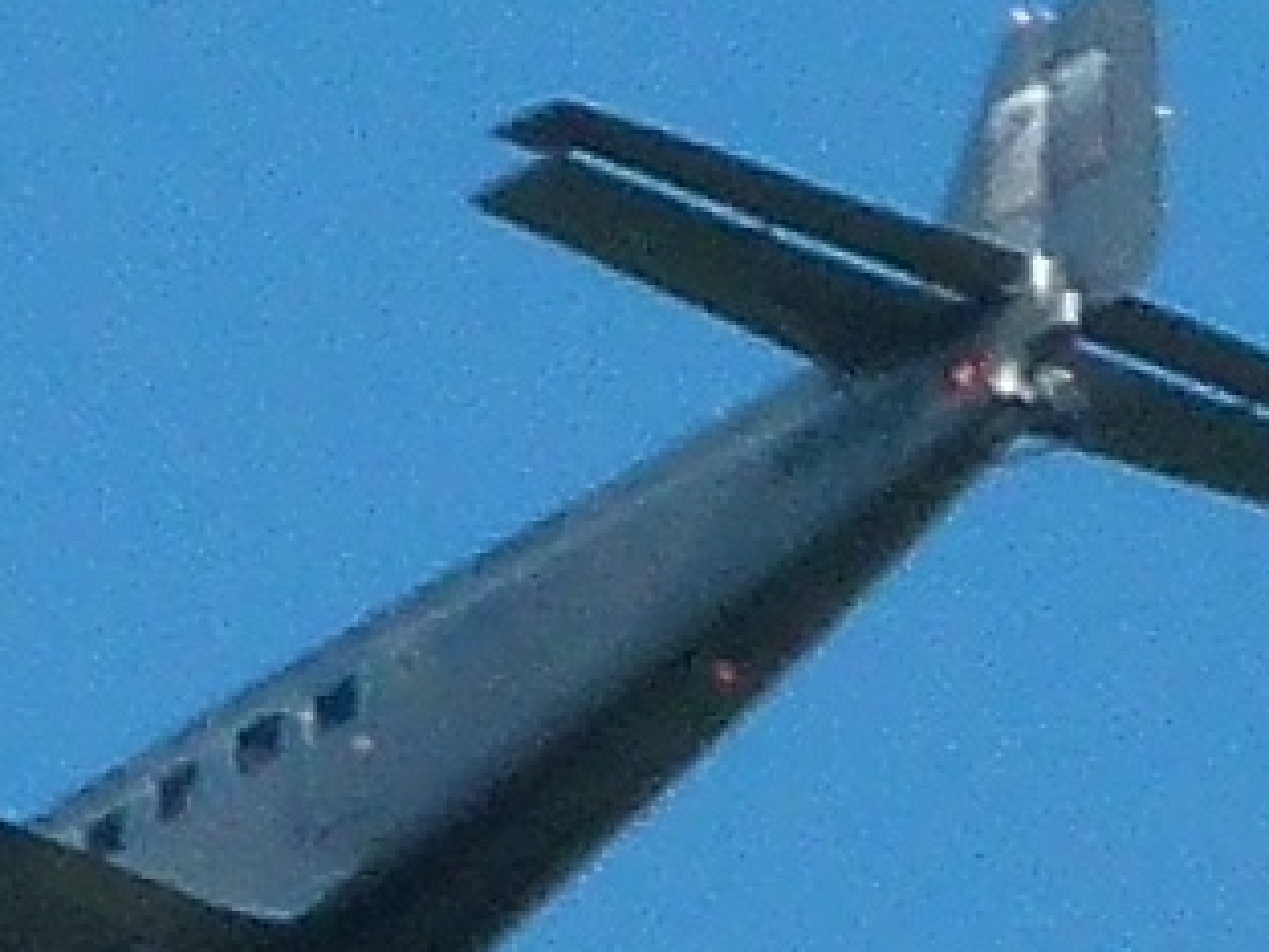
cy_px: 826
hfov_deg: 3.7
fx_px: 19649
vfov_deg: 2.8
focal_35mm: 536
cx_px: 159
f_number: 4
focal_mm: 37.5
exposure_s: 1/640
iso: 100
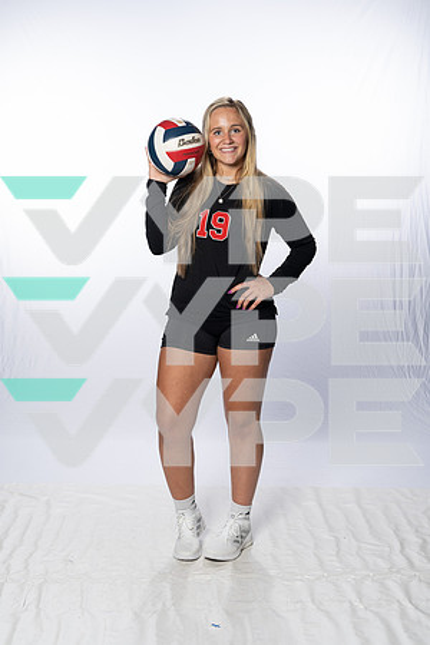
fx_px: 932
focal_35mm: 52
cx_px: 215
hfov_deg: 26.0
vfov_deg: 38.2
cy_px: 322
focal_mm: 52
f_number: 8
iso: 640
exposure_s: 1/250
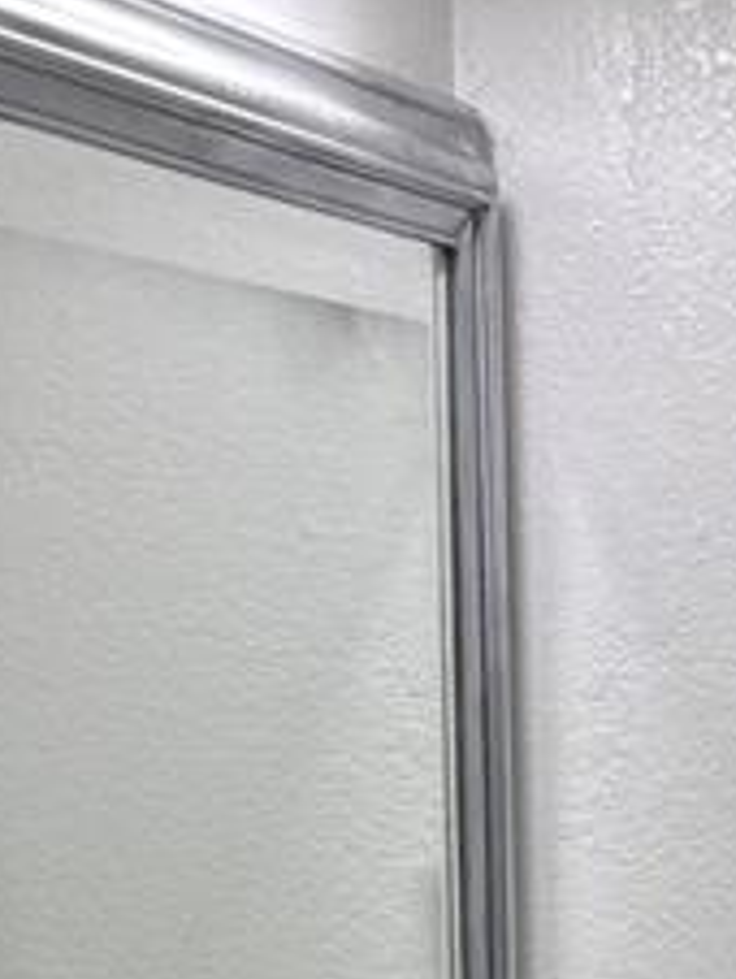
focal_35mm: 138
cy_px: 1988
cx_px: 879
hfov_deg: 10.6
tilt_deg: -19.2
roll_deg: -0.7
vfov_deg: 12.5
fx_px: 3905
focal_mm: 5.96
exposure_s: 1/120
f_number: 1.6
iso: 50
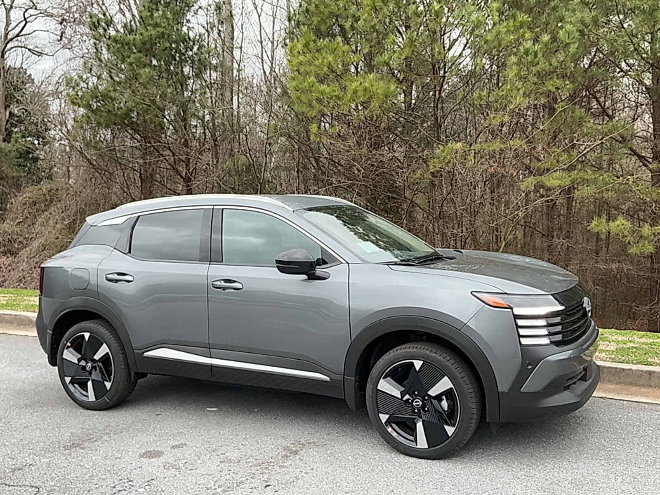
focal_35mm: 29
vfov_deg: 48.2
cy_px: 248
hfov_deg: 61.7
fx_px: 553
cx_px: 330
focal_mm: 3
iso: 32
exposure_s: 1/120
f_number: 1.8
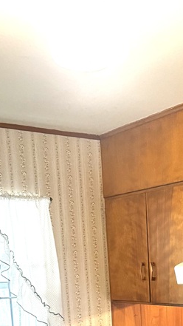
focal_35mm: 64
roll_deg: +1.8
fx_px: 552
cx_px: 197
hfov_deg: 18.2
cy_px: 395
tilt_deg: -11.8
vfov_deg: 28.4
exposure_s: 1/60
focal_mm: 6.76
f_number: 1.78
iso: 500
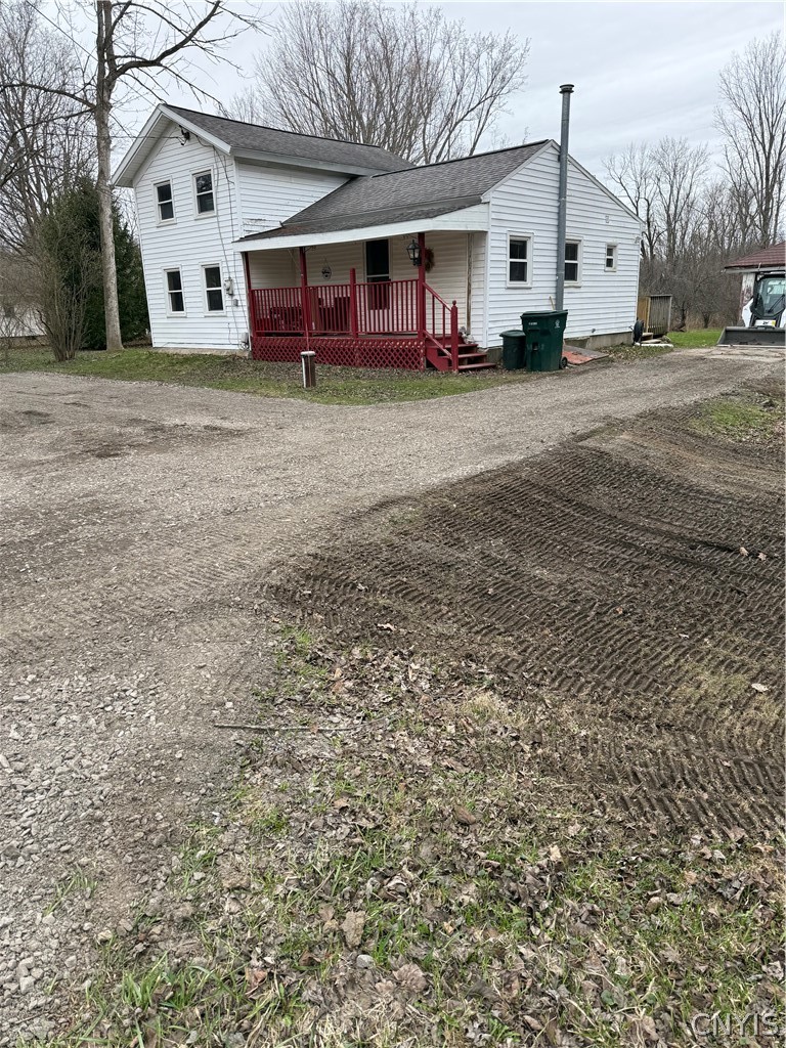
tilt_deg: -17.2
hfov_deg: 56.8
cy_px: 524
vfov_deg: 71.6
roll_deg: +1.7
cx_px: 393
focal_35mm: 24
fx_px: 727
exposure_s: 1/1522
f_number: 1.78
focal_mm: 6.76
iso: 100
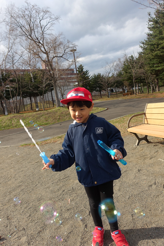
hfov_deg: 53.1
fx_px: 164
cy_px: 123
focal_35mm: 24
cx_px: 82
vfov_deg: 73.7
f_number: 3.5
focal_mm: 8.8
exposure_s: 1/800
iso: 125
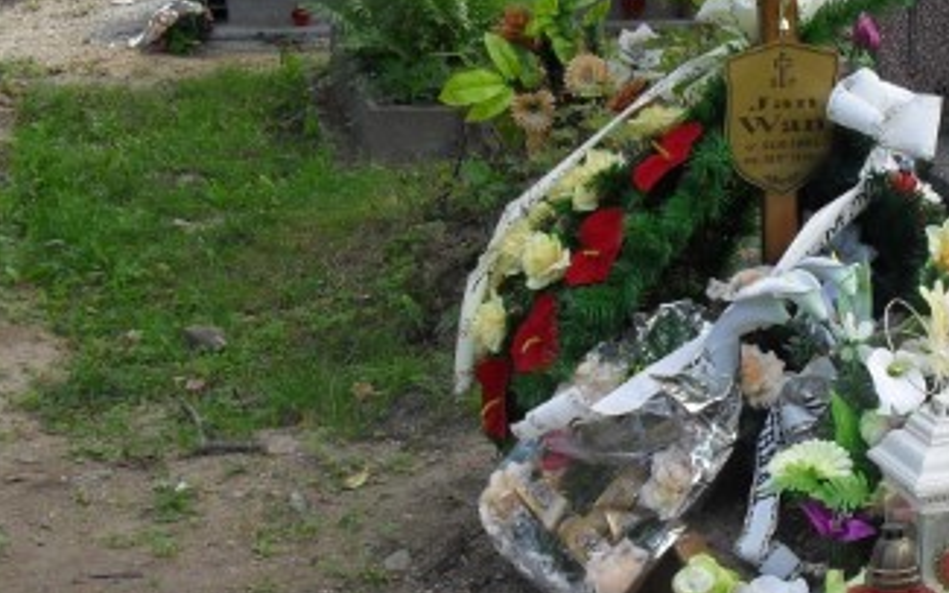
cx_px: 926
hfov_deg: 26.8
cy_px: 476
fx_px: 1888
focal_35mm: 73
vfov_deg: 17.7
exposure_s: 1/250
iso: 100
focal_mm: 6.3
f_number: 3.2
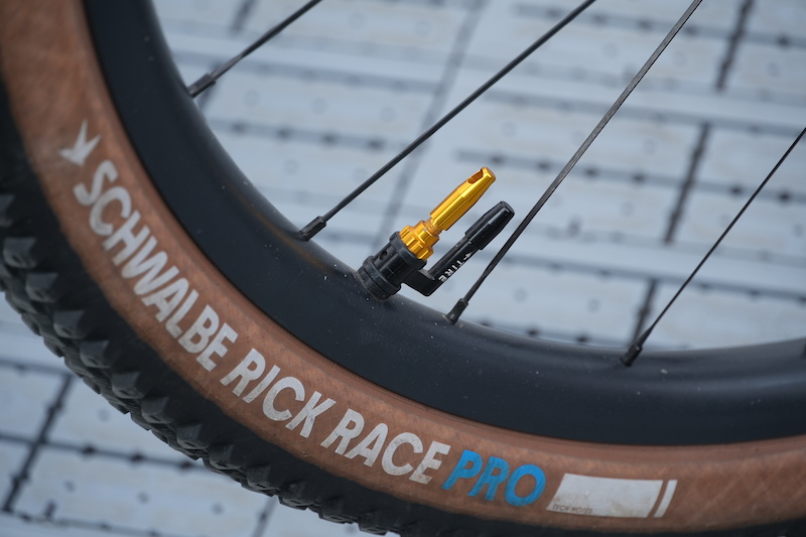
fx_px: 3492
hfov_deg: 13.2
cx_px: 403
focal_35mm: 156
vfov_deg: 8.8
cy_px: 268
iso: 320
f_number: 5.6
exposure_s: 1/200
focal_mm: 104
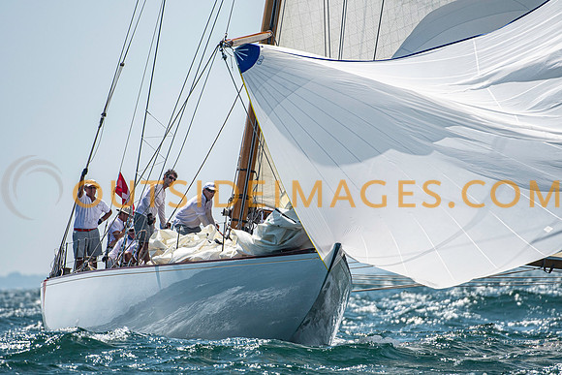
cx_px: 281
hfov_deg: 3.4
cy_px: 188
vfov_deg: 2.3
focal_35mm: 600
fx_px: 9368
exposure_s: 1/2500
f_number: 5.6
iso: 400
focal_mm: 400
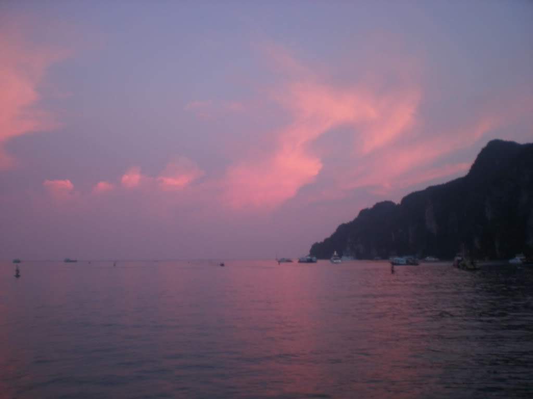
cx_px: 266
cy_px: 200
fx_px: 585
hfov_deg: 49.0
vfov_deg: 37.7
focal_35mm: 38
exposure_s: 1/10
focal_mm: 6.3
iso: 50
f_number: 3.1
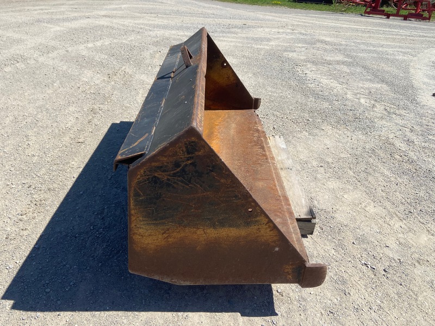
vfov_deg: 53.1
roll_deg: -3.0
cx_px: 218
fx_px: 327
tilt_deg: -33.4
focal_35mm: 26
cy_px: 163
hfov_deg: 67.3
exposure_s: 1/3125
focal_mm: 4.25
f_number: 1.8
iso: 32
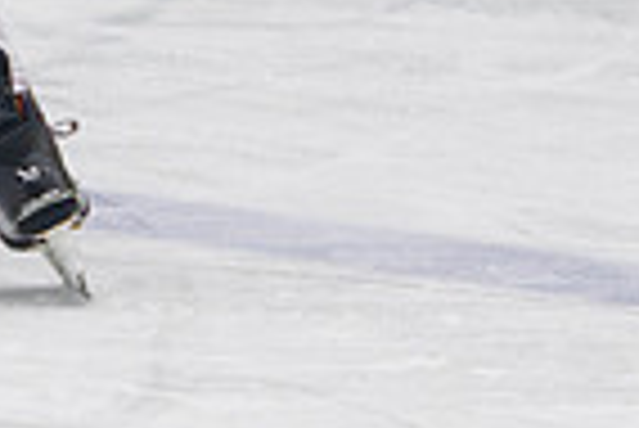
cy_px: -306
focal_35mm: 955
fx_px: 16968
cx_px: -524
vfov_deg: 1.4
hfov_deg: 2.2
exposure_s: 1/640
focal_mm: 135
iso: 2000
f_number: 3.2
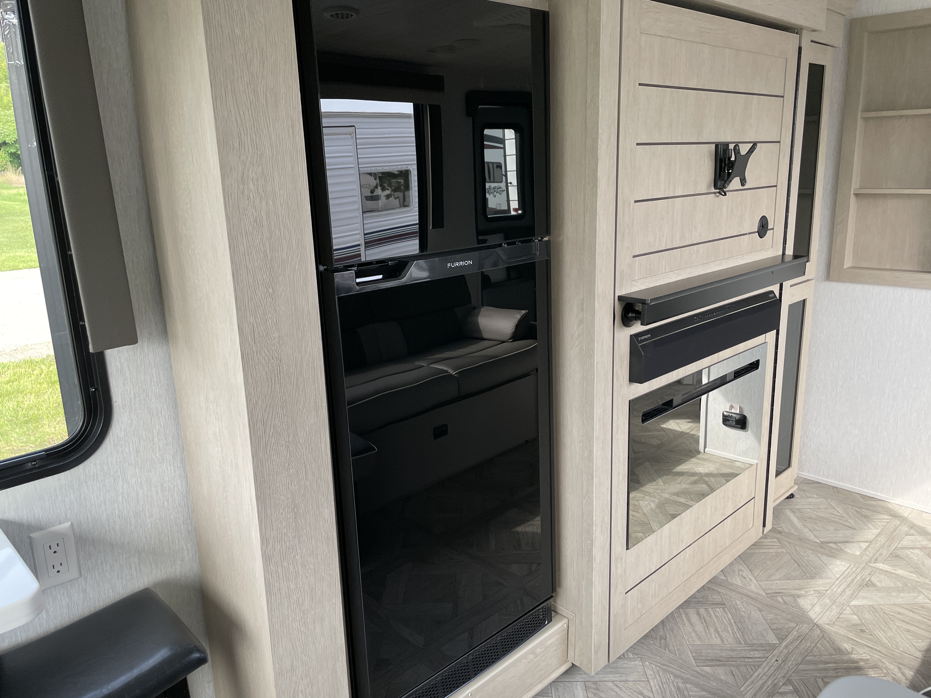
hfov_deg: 67.3
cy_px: 349
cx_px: 466
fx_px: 699
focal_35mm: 26
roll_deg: +2.5
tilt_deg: -14.6
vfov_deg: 53.1
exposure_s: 1/117
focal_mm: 4.2
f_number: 1.6
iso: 125
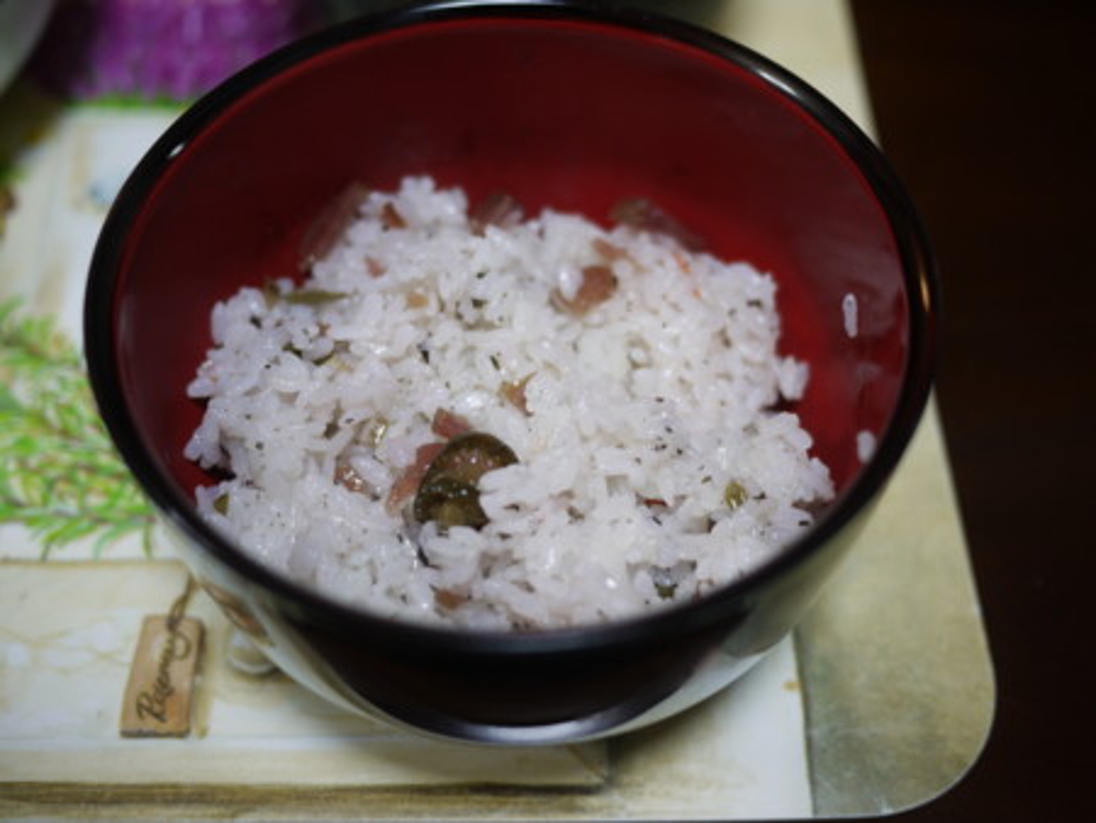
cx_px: 548
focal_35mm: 40
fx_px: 1267
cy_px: 412
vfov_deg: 36.0
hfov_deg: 46.8
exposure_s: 1/60
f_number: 1.7
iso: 100
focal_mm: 20
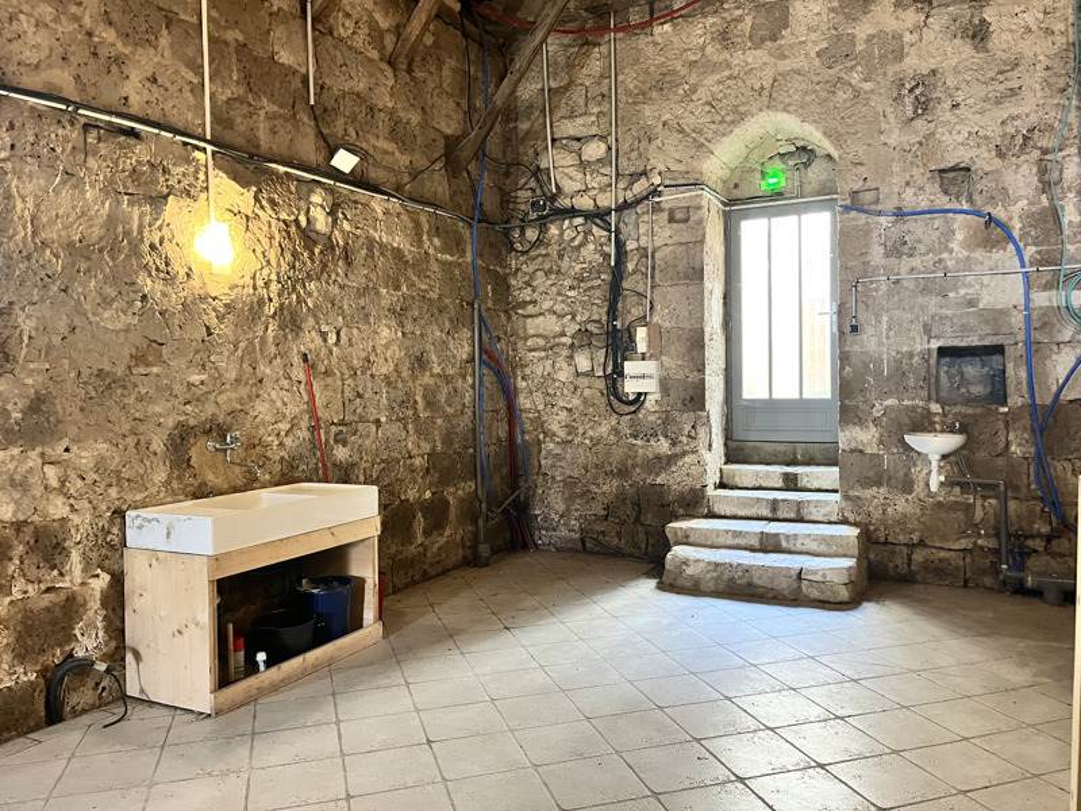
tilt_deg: -2.0
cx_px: 540
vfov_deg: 53.1
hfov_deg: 67.3
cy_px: 406
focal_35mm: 26
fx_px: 812
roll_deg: +1.1
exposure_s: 1/33
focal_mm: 5.1
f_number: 1.6
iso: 400
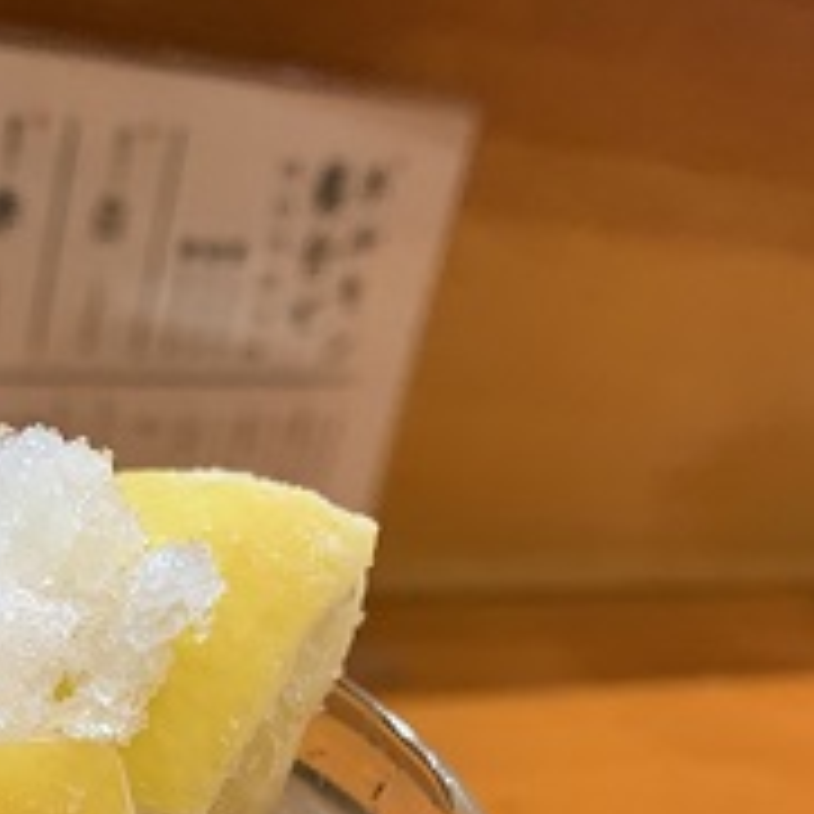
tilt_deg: -34.0
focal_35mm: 64
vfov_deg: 24.1
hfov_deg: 26.5
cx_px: 198
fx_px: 1703
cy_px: 1016
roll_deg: -17.2
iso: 320
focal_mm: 4.25
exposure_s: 1/50
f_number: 1.8
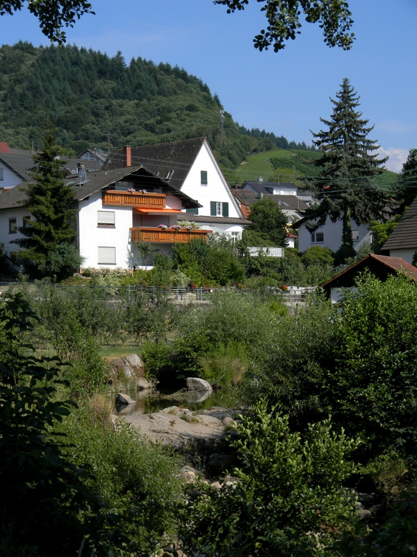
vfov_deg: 23.6
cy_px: 278
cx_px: 208
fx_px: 1333
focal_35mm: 83
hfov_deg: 17.8
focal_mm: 15.1
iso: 80
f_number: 9
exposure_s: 1/222
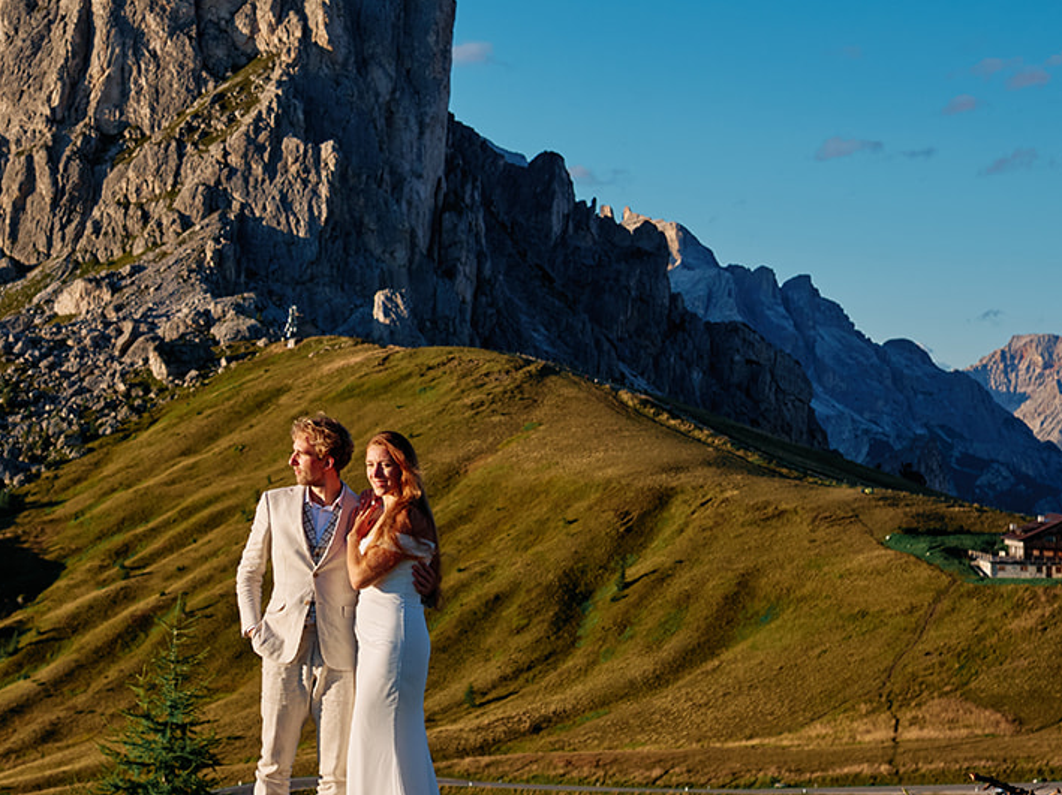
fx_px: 2330
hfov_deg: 25.5
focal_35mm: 76
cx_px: 352
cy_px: 315
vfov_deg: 19.3
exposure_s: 1/1900
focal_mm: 23
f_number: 2.8
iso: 125
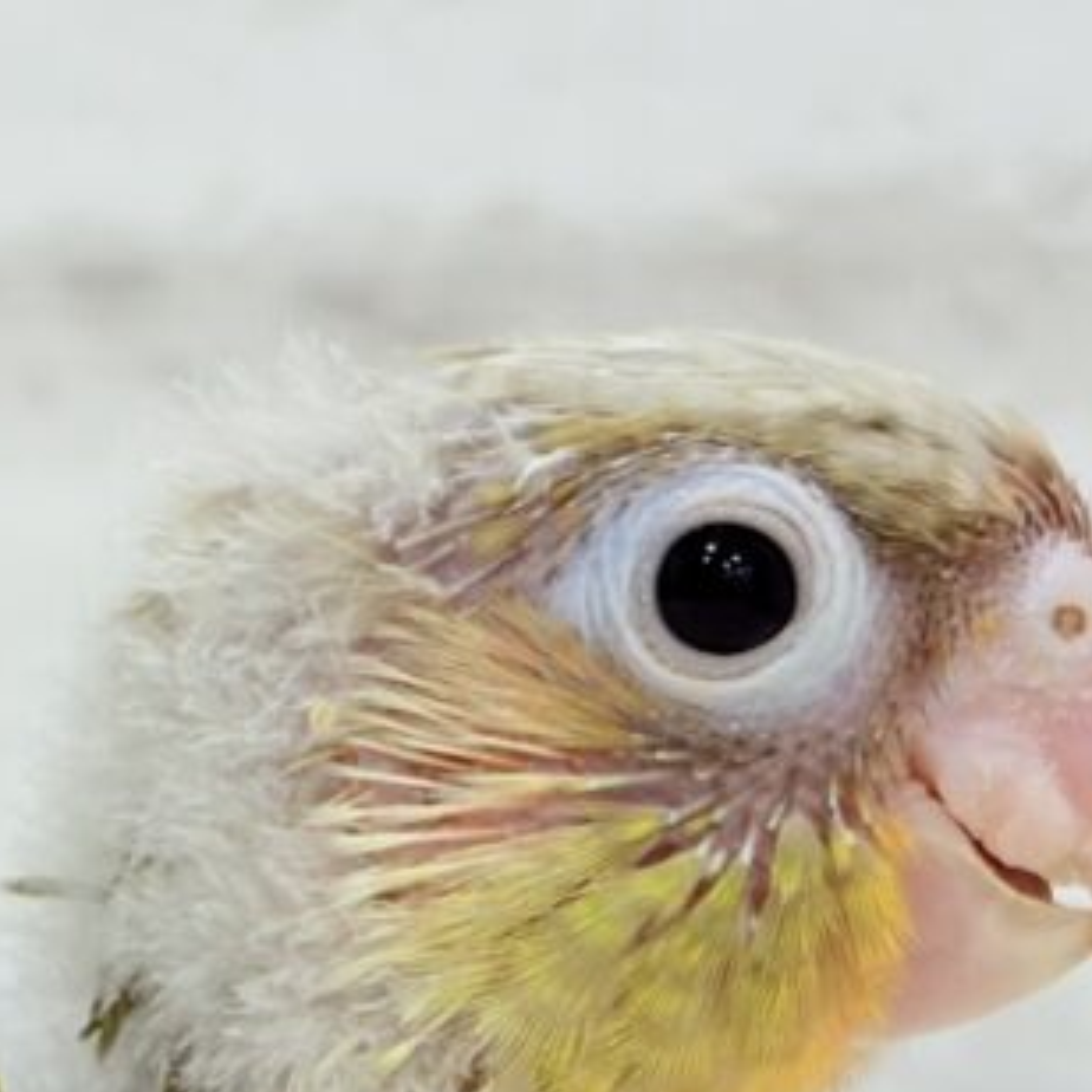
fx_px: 6389
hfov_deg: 9.6
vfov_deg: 9.6
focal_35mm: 179
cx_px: -181
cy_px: 1308
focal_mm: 5.96
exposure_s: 1/100
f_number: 1.6
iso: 80
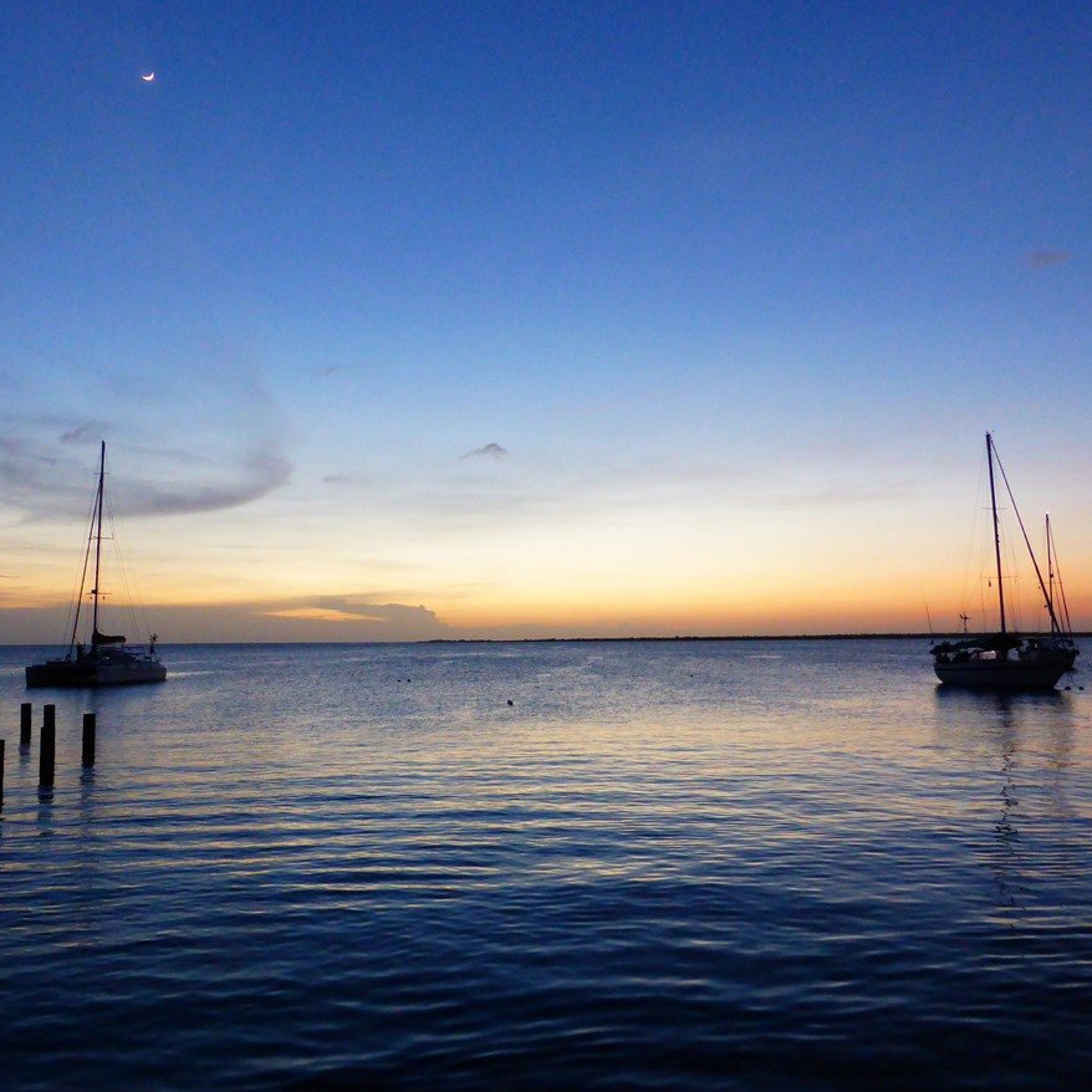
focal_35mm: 29
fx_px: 1035
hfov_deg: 55.6
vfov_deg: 55.6
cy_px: 546
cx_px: 576
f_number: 3.3
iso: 400
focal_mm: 4.3
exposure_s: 1/15
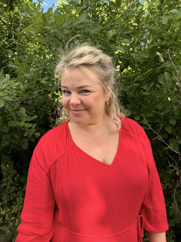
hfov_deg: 56.8
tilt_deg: -1.9
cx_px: 90
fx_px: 167
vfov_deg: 71.6
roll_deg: -2.2
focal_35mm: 24
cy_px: 121
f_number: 1.78
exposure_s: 1/728
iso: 80
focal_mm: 6.76
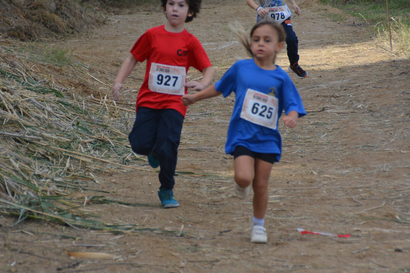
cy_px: 124
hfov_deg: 5.3
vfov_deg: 3.5
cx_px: 176
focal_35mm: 388
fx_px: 4417
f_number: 6.3
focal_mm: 200
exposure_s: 1/1000
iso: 450
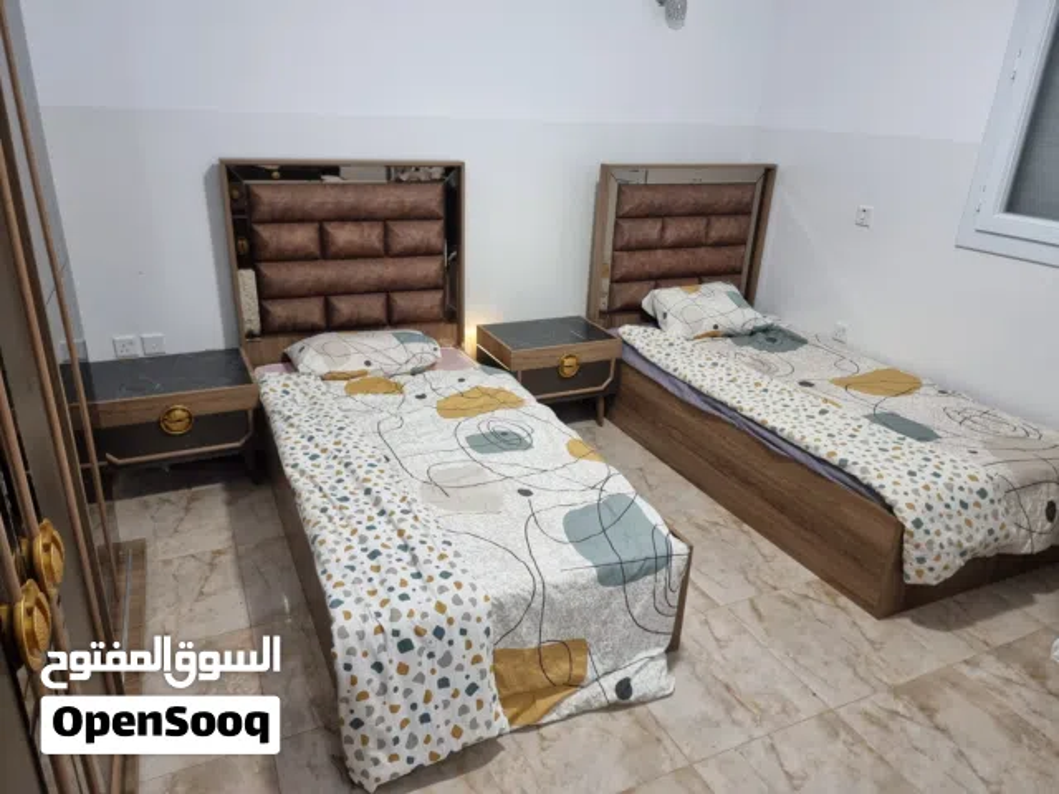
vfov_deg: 56.8
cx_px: 530
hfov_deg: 71.6
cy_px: 397
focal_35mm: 24
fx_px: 734
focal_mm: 6.7
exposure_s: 1/50
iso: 250
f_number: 1.8
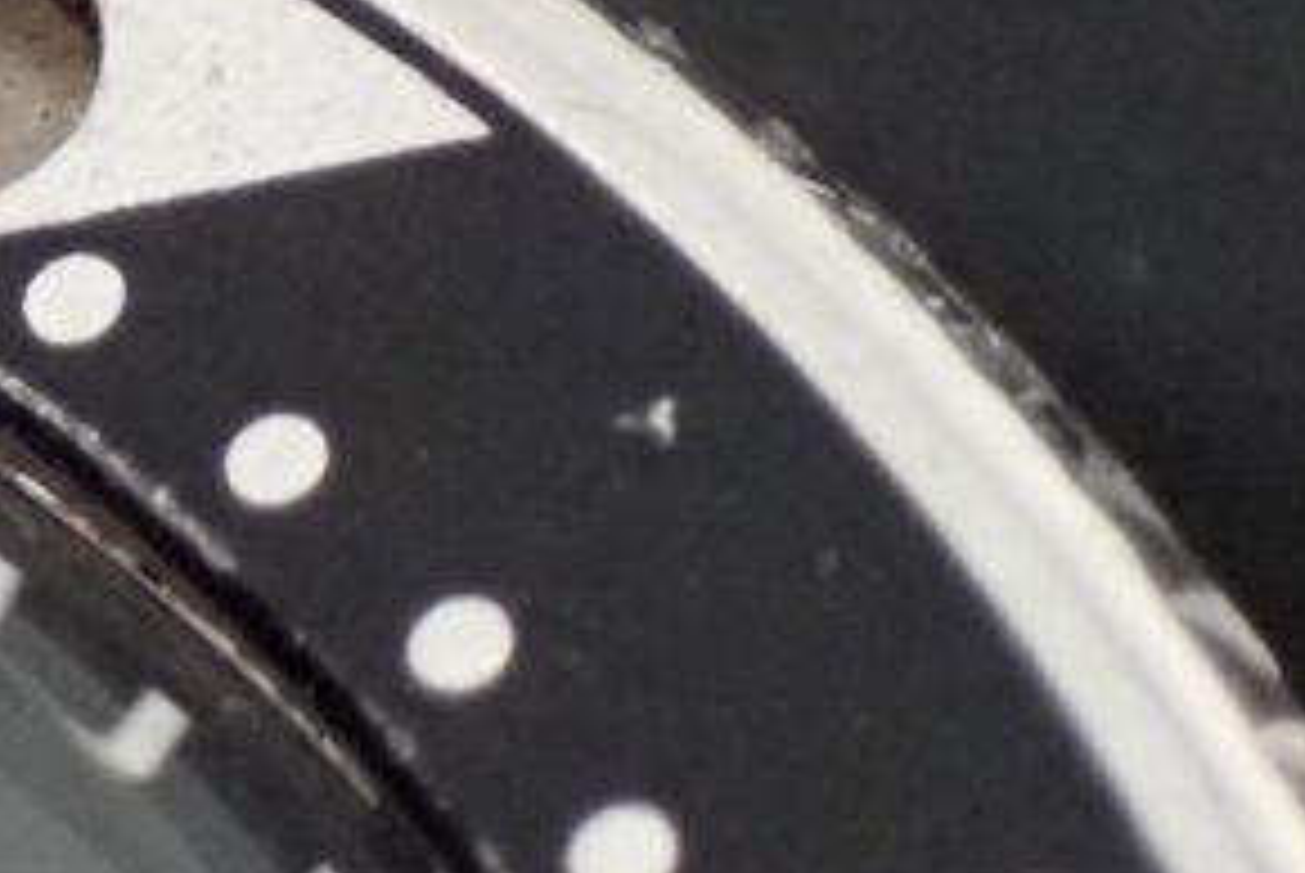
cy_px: 32
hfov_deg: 6.2
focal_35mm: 331
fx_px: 12011
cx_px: -112
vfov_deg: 4.2
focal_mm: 13.65
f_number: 4.1
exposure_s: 1/60
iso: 1600
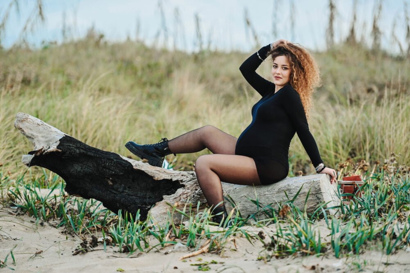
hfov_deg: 12.5
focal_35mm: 165
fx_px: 1879
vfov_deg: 8.3
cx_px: 205
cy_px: 136
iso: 200
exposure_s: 1/500
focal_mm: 165
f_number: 2.8
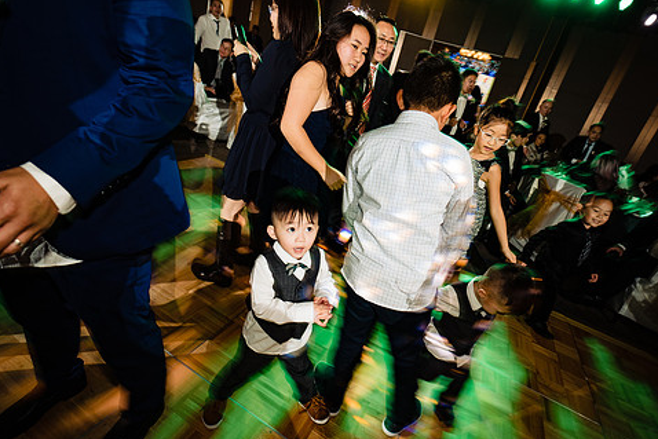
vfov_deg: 70.4
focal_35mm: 17
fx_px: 311
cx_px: 351
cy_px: 206
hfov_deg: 93.1
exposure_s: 1/160
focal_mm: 14
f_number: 2.8
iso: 1000
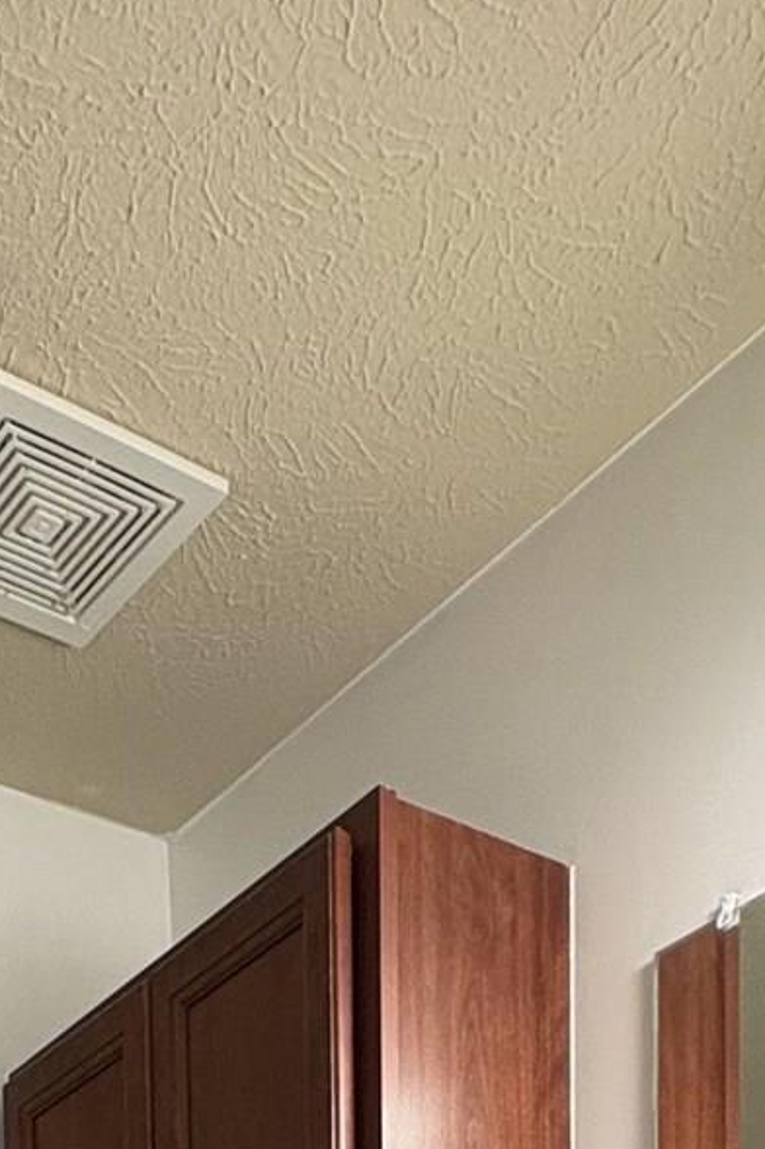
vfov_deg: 22.5
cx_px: 113
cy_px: 2015
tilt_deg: -5.1
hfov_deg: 23.3
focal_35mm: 57
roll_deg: +1.3
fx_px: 1819
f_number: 2.2
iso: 200
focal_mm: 2.22
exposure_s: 1/120
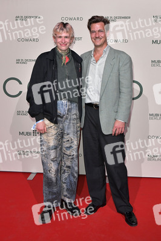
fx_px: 208
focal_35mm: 31
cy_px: 120
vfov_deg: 60.3
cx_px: 80
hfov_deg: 42.3
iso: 2500
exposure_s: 1/250
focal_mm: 31
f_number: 6.3
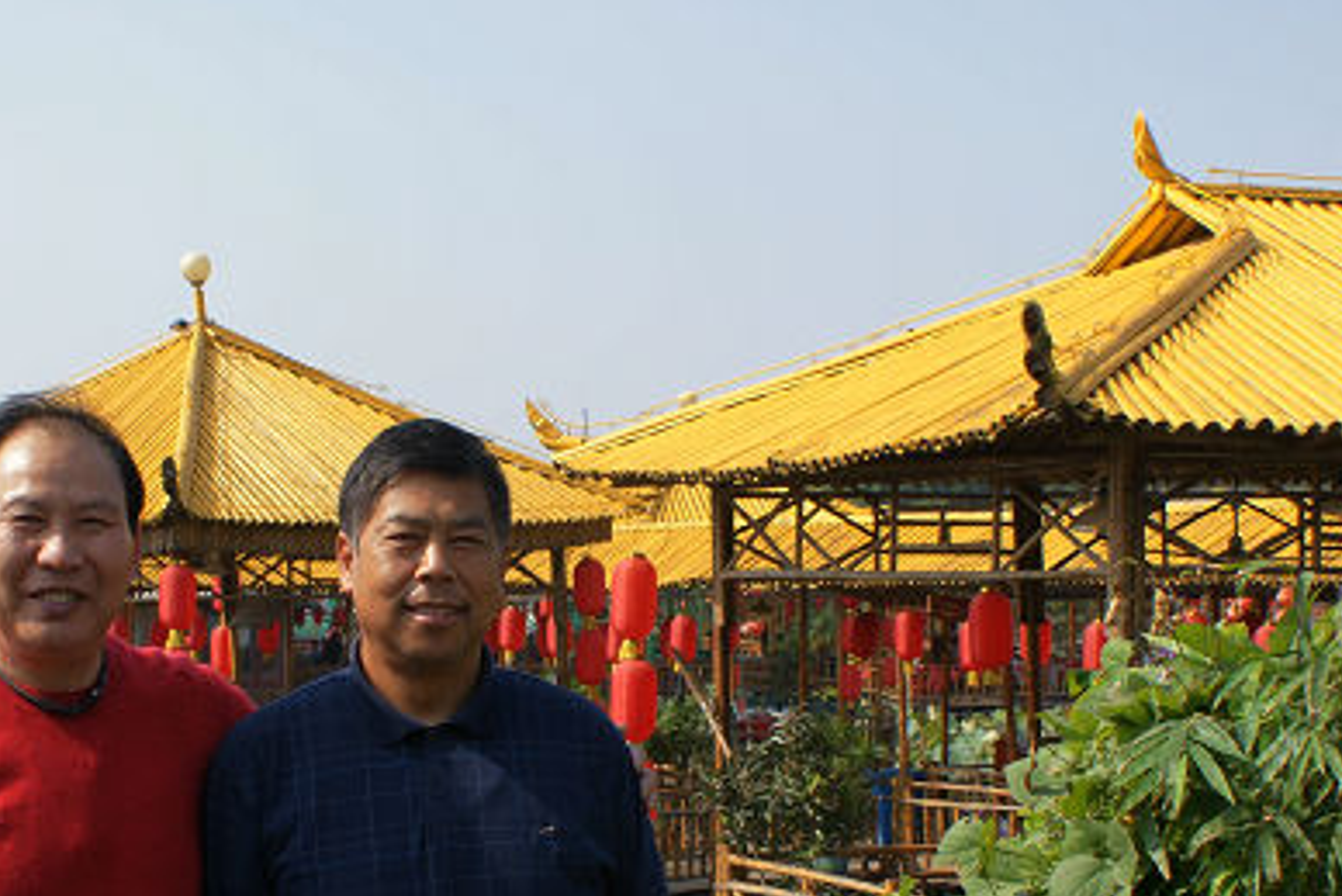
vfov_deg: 19.9
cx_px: 595
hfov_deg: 29.6
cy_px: 694
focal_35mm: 68
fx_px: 2536
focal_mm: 22
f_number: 10
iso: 200
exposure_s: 1/250
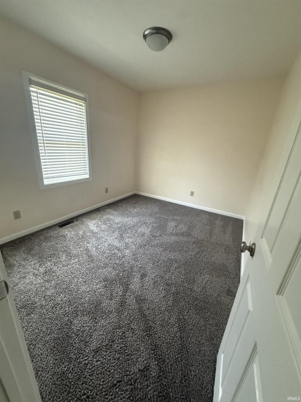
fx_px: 162
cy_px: 201
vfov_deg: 102.1
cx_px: 150
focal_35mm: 14
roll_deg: -4.2
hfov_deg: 85.7
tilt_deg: -18.4
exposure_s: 1/60
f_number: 2.2
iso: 640
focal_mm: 2.22
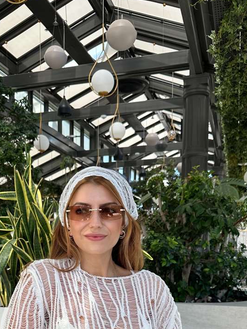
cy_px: 288
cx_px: 89
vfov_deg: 40.9
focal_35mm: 43
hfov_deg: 33.4
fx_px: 409
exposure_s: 1/264
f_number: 1.78
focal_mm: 6.86
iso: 80
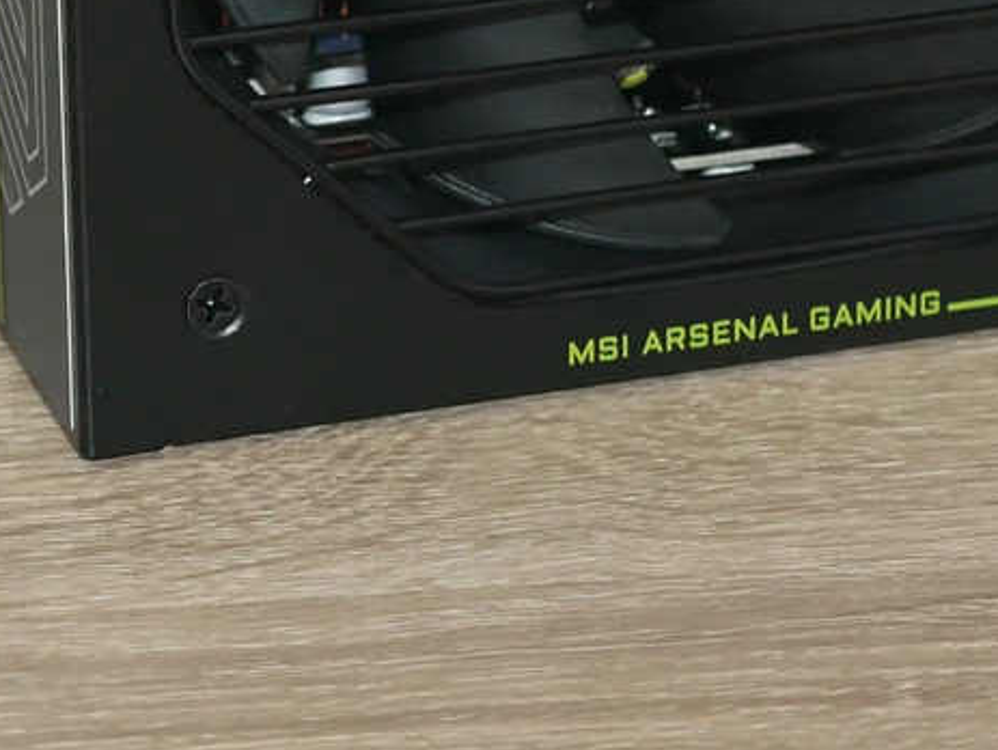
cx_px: 662
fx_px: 5915
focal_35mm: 205
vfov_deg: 7.2
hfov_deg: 9.6
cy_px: -328
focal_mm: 33
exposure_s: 1/125
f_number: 5.4
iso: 800
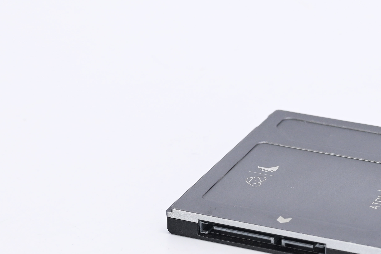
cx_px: 298
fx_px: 2021
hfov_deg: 10.7
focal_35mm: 191
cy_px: 191
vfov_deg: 7.2
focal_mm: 79
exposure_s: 1/200
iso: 500
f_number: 9
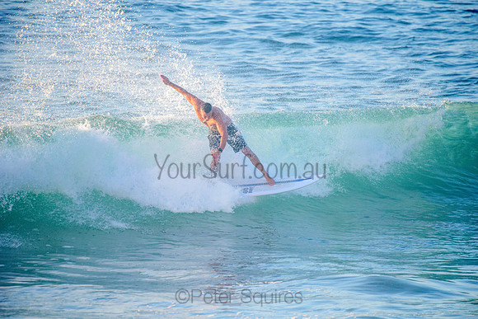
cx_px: 239
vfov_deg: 2.8
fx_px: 6640
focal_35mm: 500
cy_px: 160
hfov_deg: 4.1
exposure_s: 1/2000
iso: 1100
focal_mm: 500
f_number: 5.6
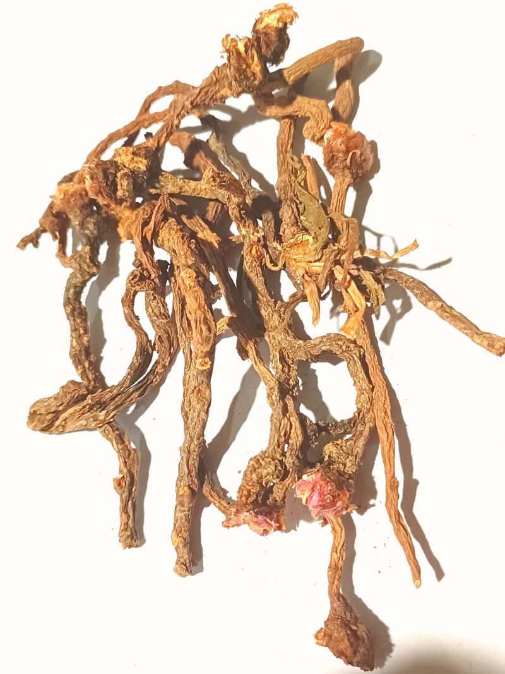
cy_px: 337
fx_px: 759
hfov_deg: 36.8
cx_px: 252
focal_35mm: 39
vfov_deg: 47.9
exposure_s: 1/33.3
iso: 1510
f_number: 1.9
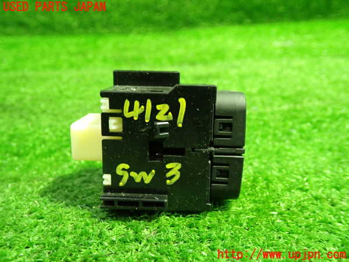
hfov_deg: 60.0
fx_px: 302
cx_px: 174
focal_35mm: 30
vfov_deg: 46.8
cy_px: 131
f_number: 2.3
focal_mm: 5.4
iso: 640
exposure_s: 1/30
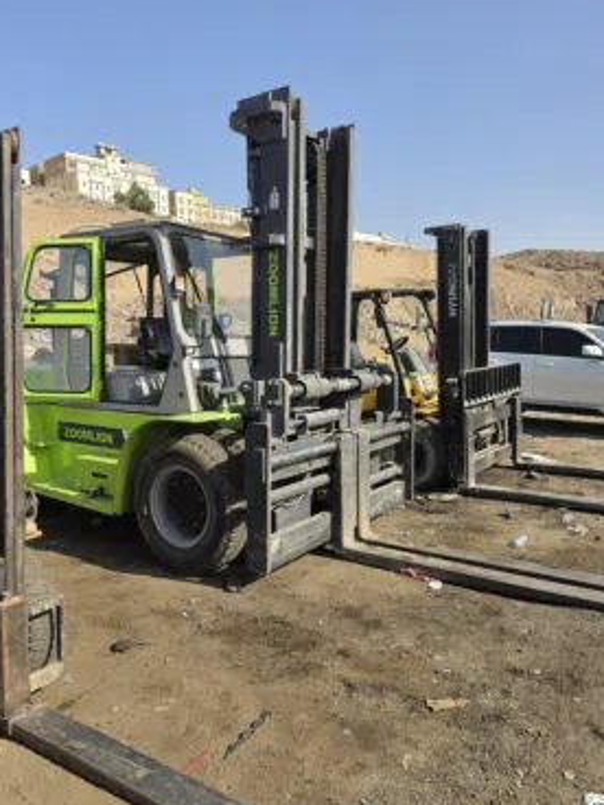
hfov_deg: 54.9
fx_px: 582
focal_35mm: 25
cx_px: 287
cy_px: 389
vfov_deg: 69.4
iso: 64
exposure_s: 1/4432
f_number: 1.4
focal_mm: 6.5
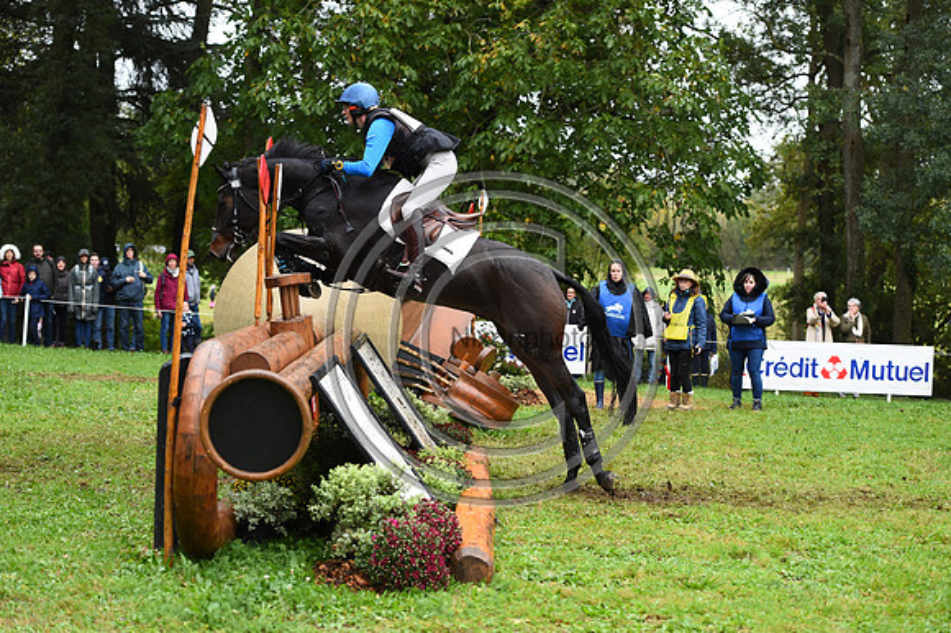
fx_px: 1848
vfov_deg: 19.4
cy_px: 316
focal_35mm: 70
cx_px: 476
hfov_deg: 28.9
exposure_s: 1/1250
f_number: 3.5
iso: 1600
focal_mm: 70
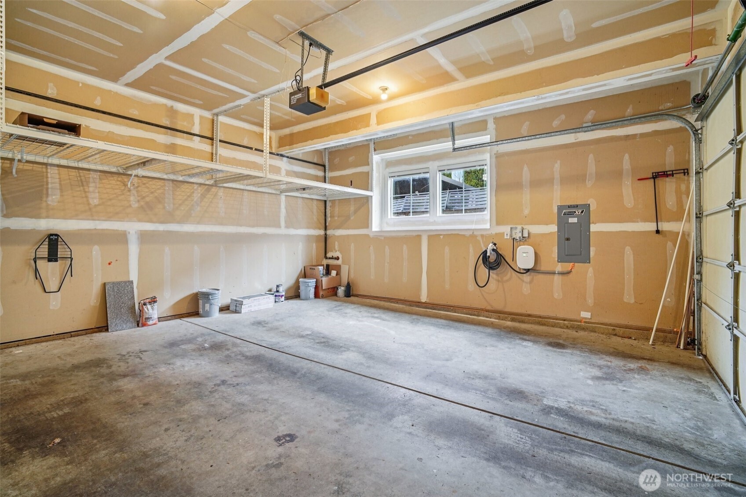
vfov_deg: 73.7
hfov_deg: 96.7
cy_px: 248
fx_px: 331
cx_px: 373
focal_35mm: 16
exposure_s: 1/13
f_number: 8
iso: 1600
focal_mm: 16
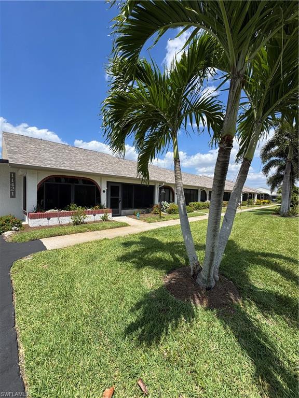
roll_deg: -1.0
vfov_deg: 102.1
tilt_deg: -0.7
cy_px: 199
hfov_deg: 85.7
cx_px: 150
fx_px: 161
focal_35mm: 14
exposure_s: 1/1976
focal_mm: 2.22
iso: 50
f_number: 2.2
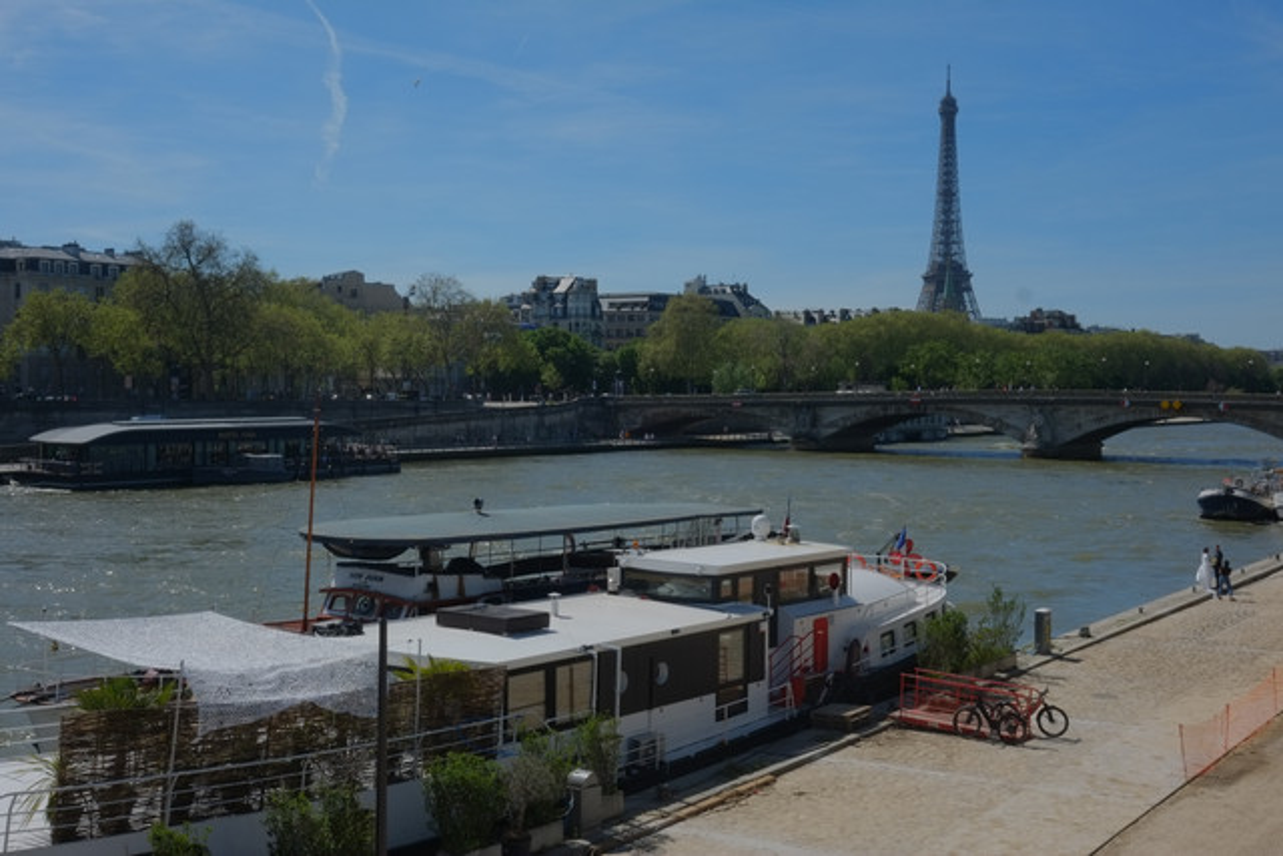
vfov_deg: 32.6
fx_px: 1461
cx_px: 642
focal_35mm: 41
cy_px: 428
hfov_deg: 47.4
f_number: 14
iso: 200
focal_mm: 27
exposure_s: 1/350
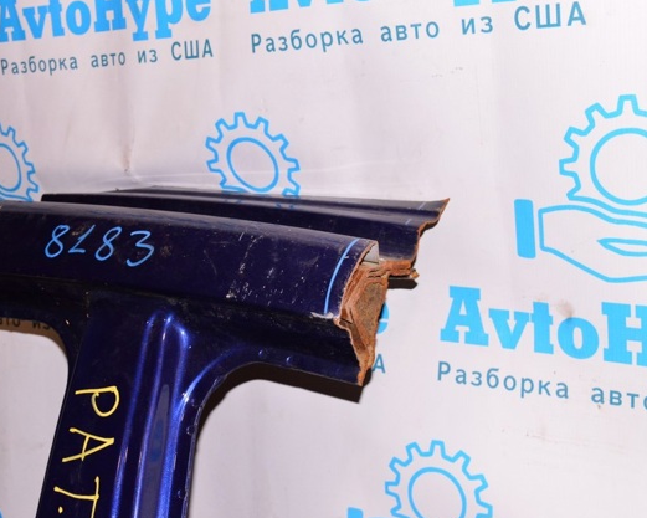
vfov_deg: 28.3
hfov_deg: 34.8
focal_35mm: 54
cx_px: 251
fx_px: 1026
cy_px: 263
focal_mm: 31
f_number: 8
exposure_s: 1/200
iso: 1600
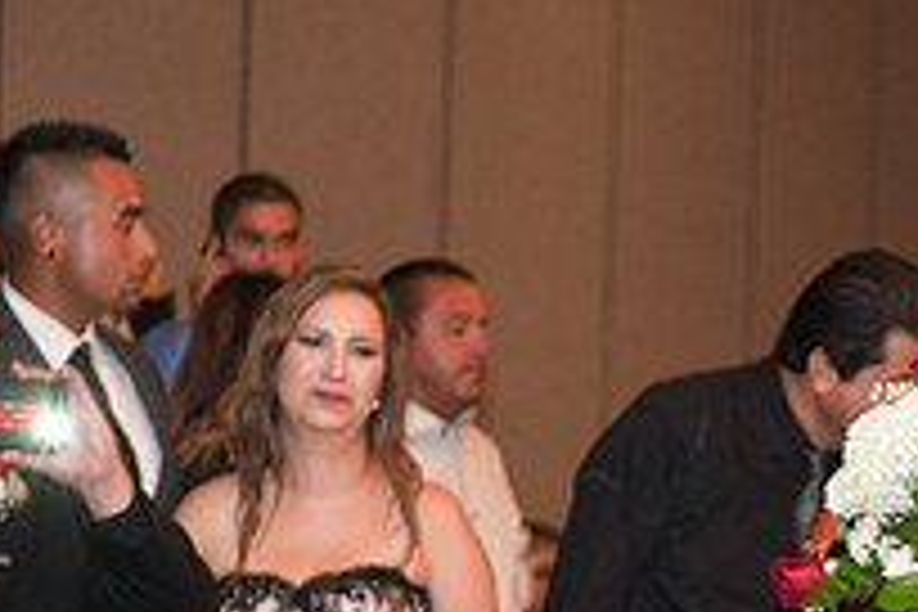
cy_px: 788
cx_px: 981
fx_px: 5074
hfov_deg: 10.2
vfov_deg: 6.8
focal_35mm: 199
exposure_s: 1/80
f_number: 3.2
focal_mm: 70
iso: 500
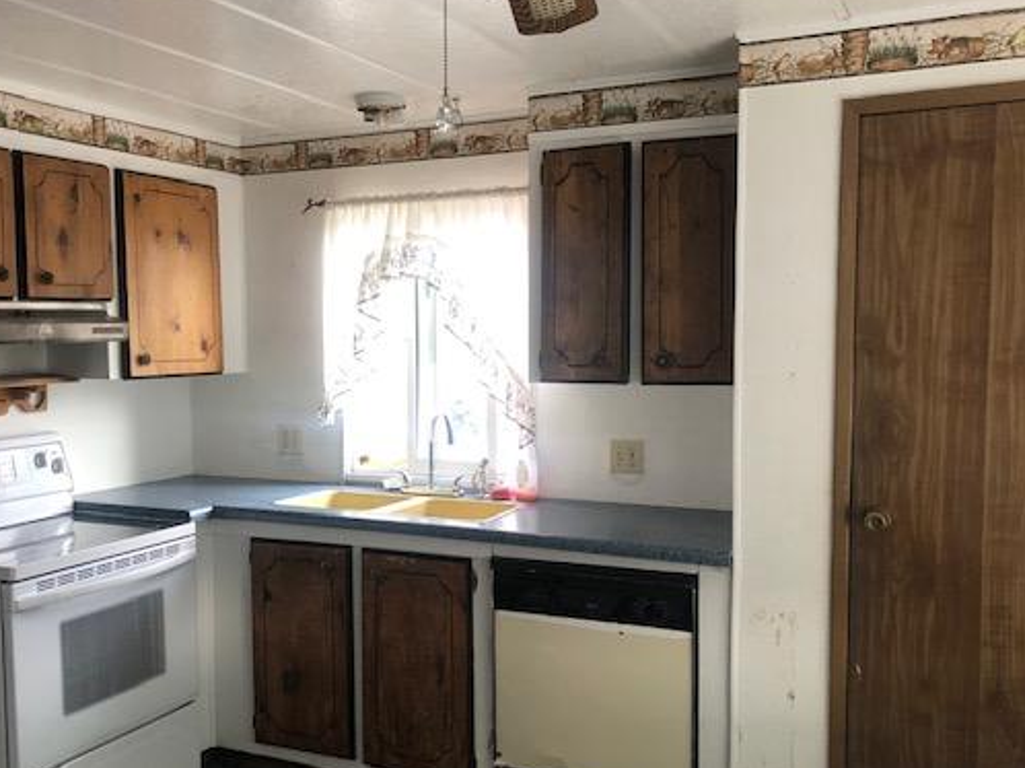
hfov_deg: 51.2
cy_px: 432
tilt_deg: -3.3
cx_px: 436
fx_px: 1065
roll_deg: +0.4
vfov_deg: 39.6
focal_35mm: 36
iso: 40
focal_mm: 3.99
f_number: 1.8
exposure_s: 1/17
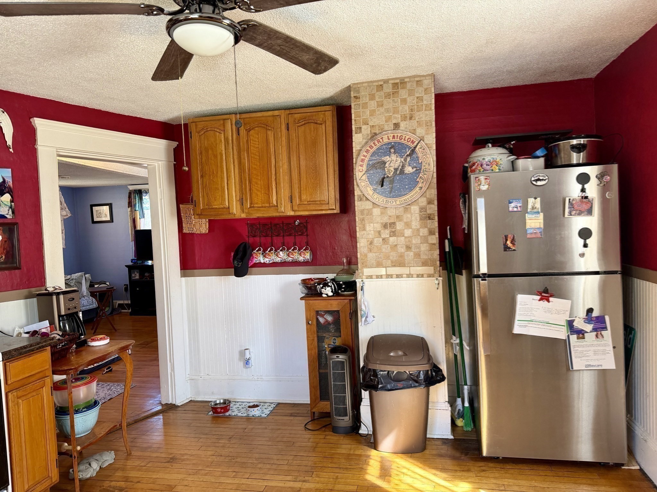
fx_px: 456
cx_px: 328
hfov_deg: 71.6
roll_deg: +2.9
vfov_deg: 56.8
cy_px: 246
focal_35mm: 24
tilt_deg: -3.1
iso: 200
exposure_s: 1/87
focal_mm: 6.76
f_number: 1.78
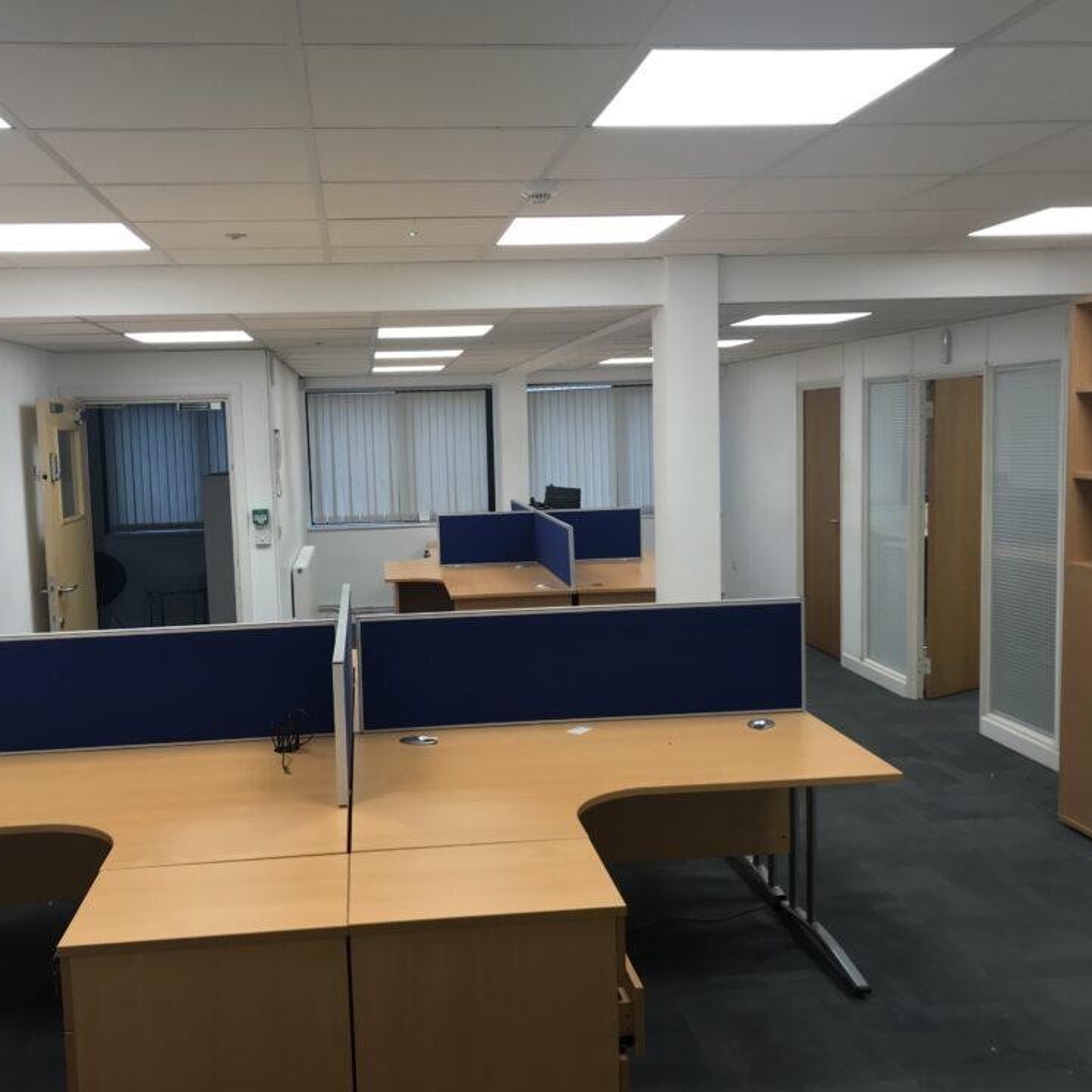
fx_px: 1213
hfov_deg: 48.3
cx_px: 471
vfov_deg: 48.4
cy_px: 557
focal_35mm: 34
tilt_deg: -5.7
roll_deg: +1.8
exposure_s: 1/50
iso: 25
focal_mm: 3.99
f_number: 1.8
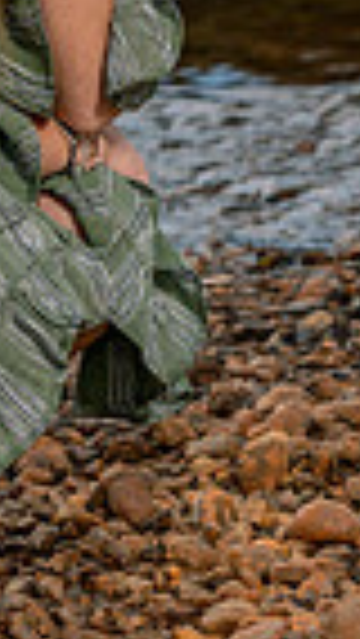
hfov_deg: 6.6
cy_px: -112
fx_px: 3085
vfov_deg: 11.6
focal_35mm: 182
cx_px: -45
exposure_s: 1/640
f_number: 4.5
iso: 100
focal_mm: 55
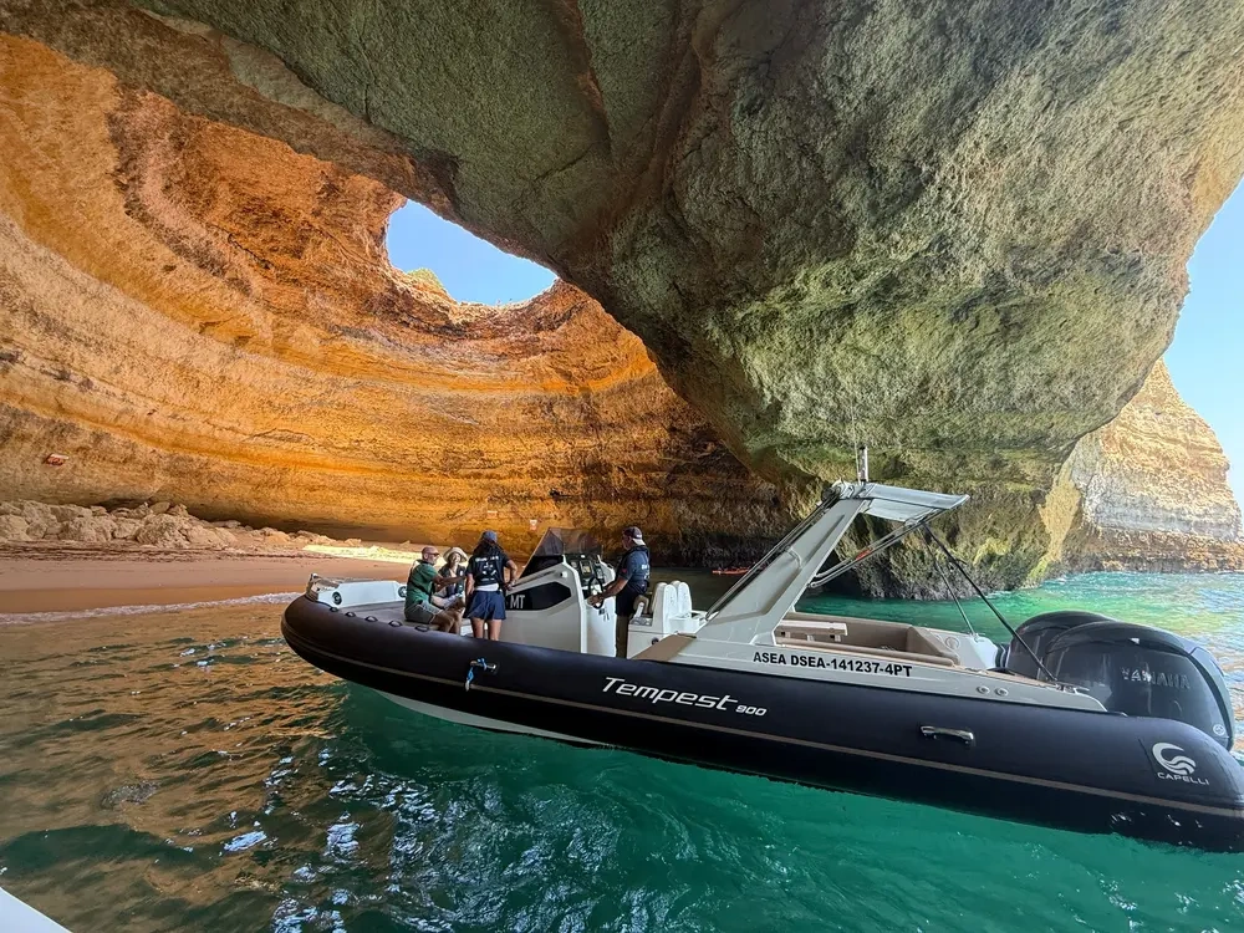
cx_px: 622
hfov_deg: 102.1
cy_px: 466
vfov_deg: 85.7
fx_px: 503
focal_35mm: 14
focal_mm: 2.22
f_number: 2.2
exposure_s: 1/99
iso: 64
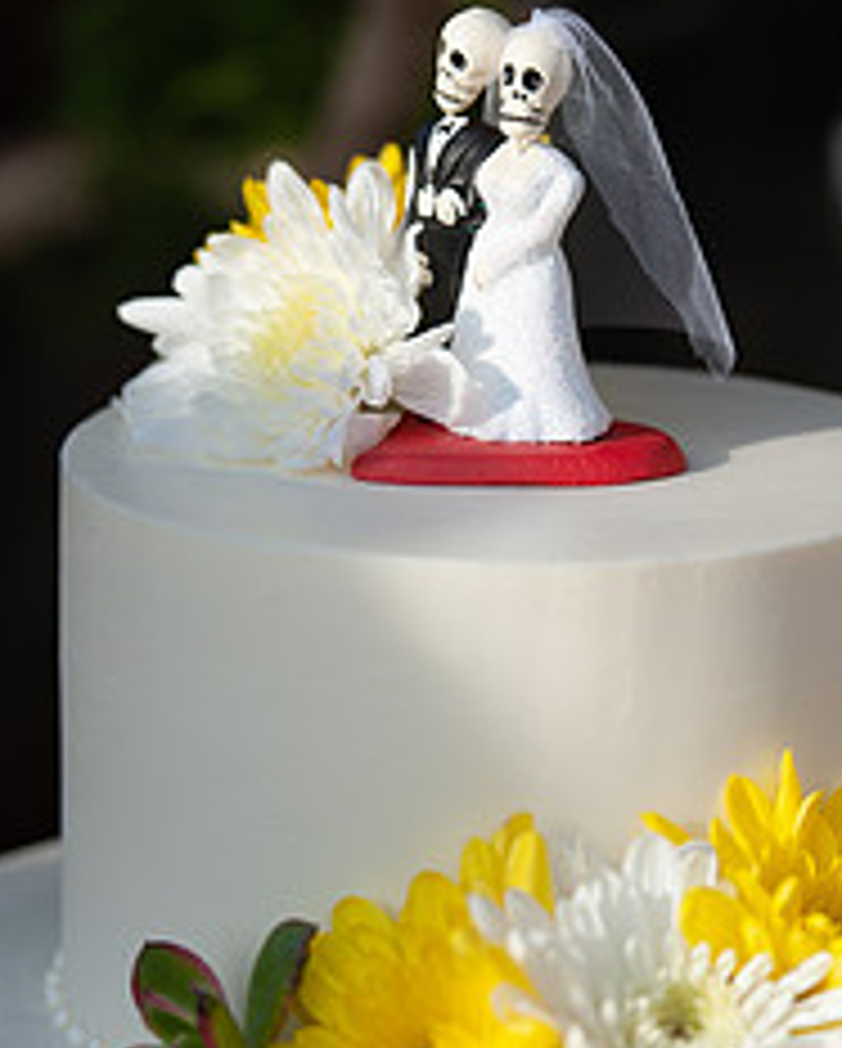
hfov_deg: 6.4
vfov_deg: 7.9
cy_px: 639
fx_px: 7586
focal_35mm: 244
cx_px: 466
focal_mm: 135
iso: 200
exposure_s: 1/2000
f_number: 3.5
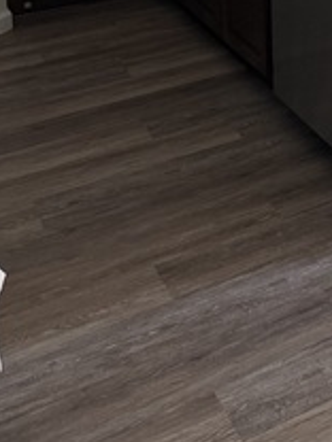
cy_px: -205
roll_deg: -0.1
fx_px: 985
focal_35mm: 77
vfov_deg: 21.6
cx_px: 526
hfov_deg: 17.0
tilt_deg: -8.5
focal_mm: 6.76
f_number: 1.78
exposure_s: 1/60
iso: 250
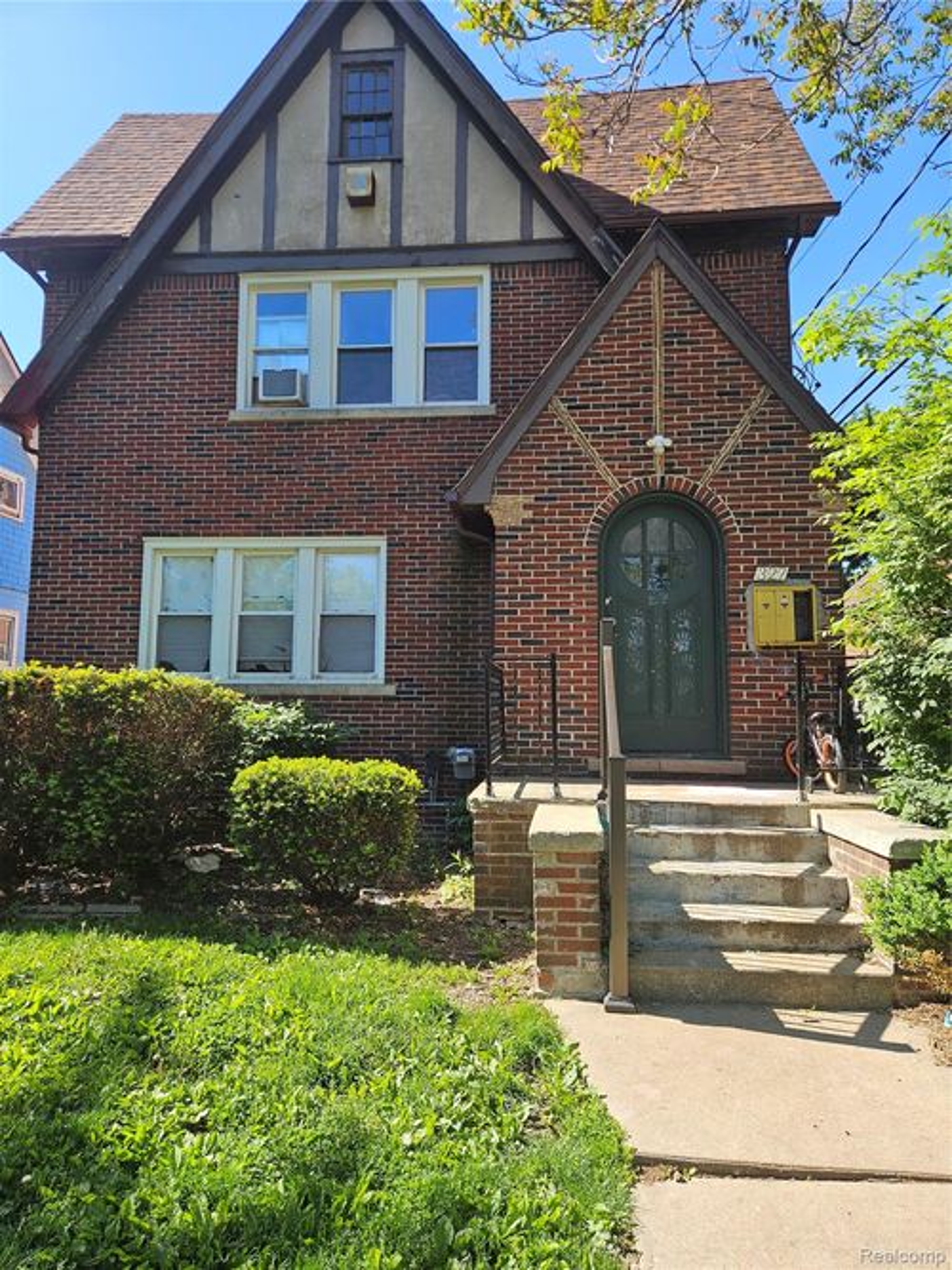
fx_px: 844
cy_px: 635
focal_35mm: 23
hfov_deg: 58.9
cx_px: 476
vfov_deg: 73.9
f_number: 1.8
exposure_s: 1/574
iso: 25
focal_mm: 5.4
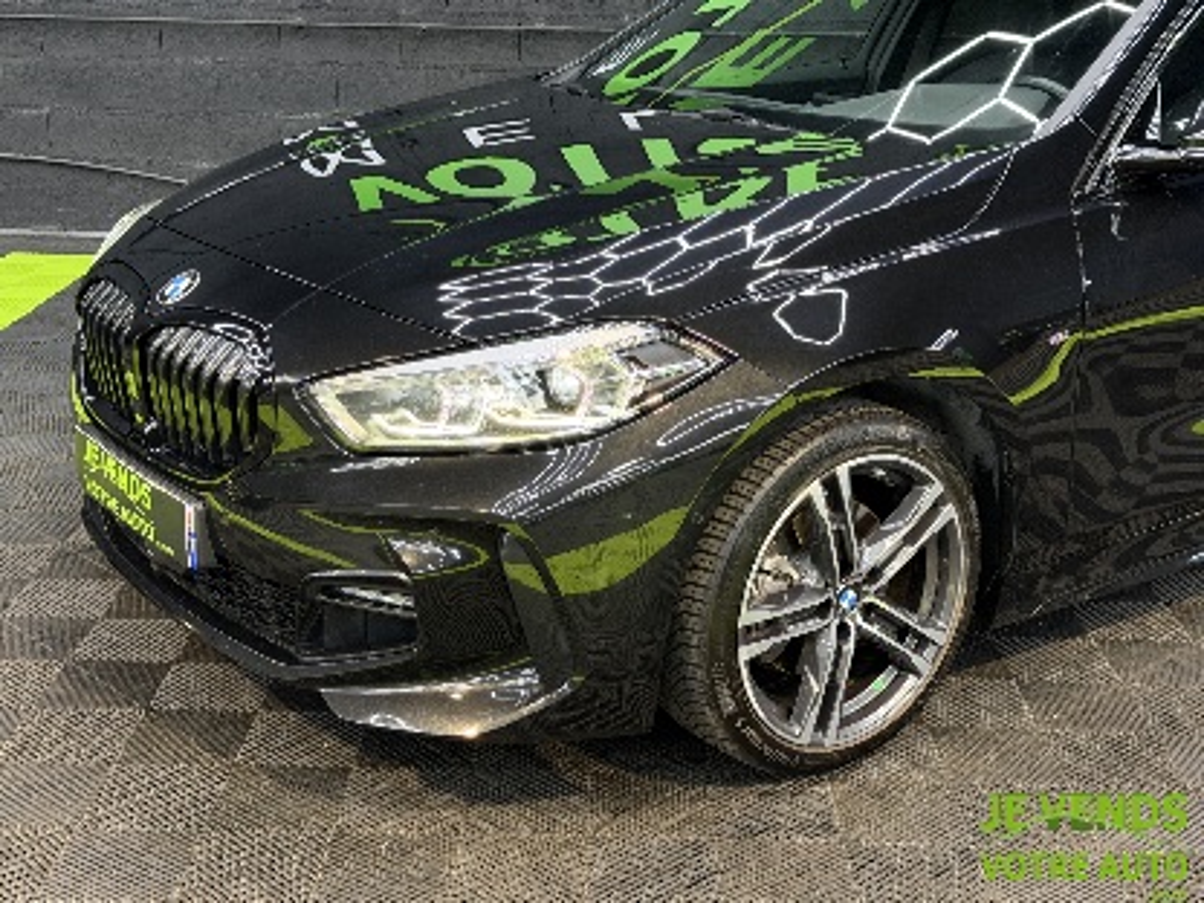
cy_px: 452
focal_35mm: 48
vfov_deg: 30.3
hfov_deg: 39.7
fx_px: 1670
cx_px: 602
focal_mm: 6.76
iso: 250
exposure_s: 1/33
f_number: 1.78
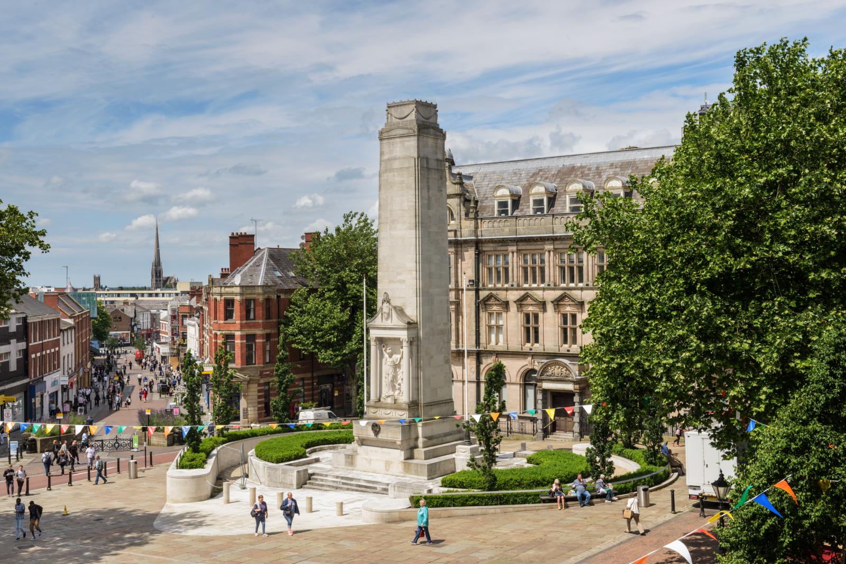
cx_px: 423
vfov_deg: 31.9
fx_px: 987
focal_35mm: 42
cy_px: 282
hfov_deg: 46.4
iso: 100
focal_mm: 42
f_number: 13
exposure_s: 1/80
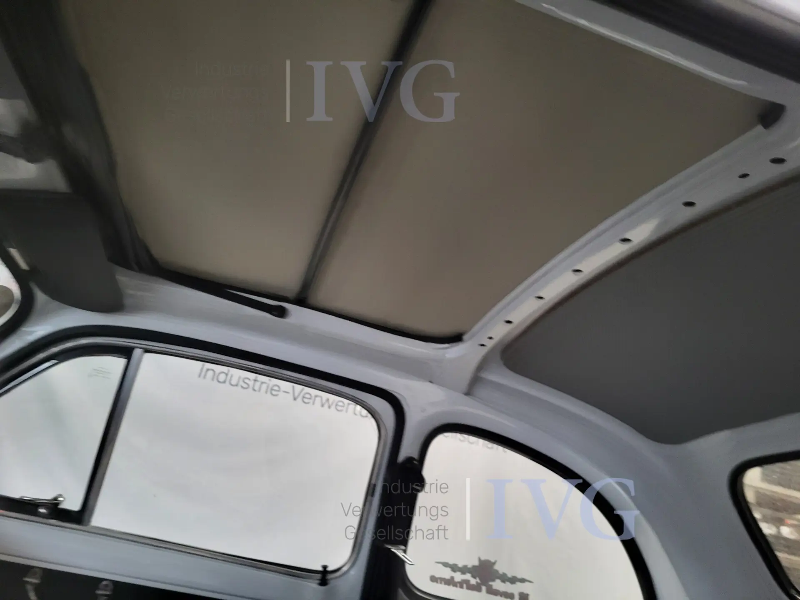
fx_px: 601
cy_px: 300
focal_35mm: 26
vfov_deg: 53.1
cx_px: 400
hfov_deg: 67.3
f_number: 1.8
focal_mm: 5.4
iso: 500
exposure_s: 1/50
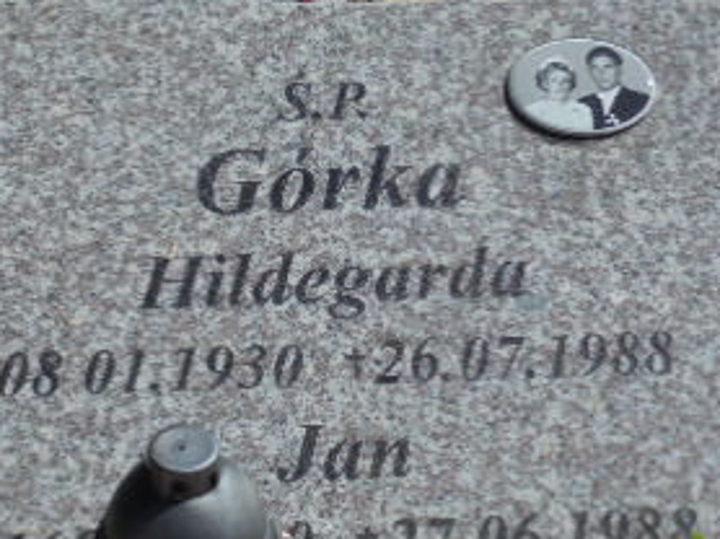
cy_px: 231
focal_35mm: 99
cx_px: 303
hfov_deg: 19.8
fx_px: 2057
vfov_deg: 14.9
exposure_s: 1/200
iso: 100
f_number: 14.1
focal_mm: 7.8
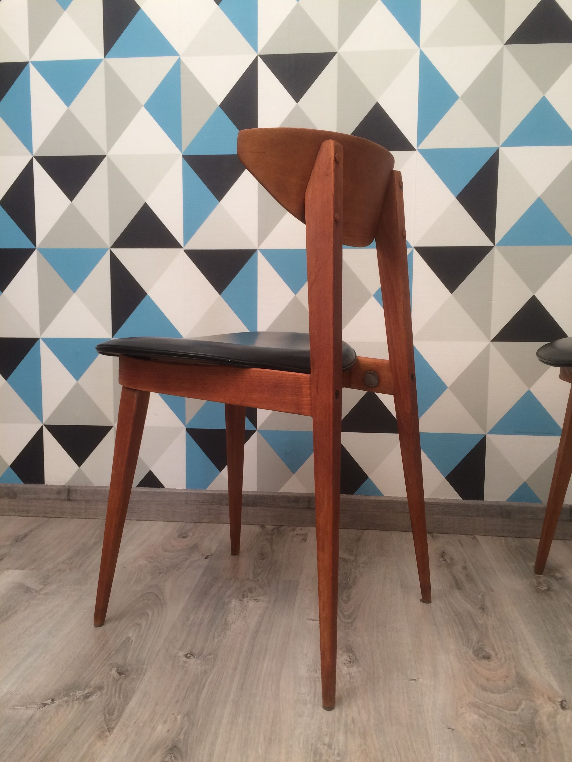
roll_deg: +0.8
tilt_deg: -11.1
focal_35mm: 29
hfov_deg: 48.2
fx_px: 639
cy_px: 381
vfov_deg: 61.7
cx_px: 286
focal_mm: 4.15
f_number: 2.2
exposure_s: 1/33
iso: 50
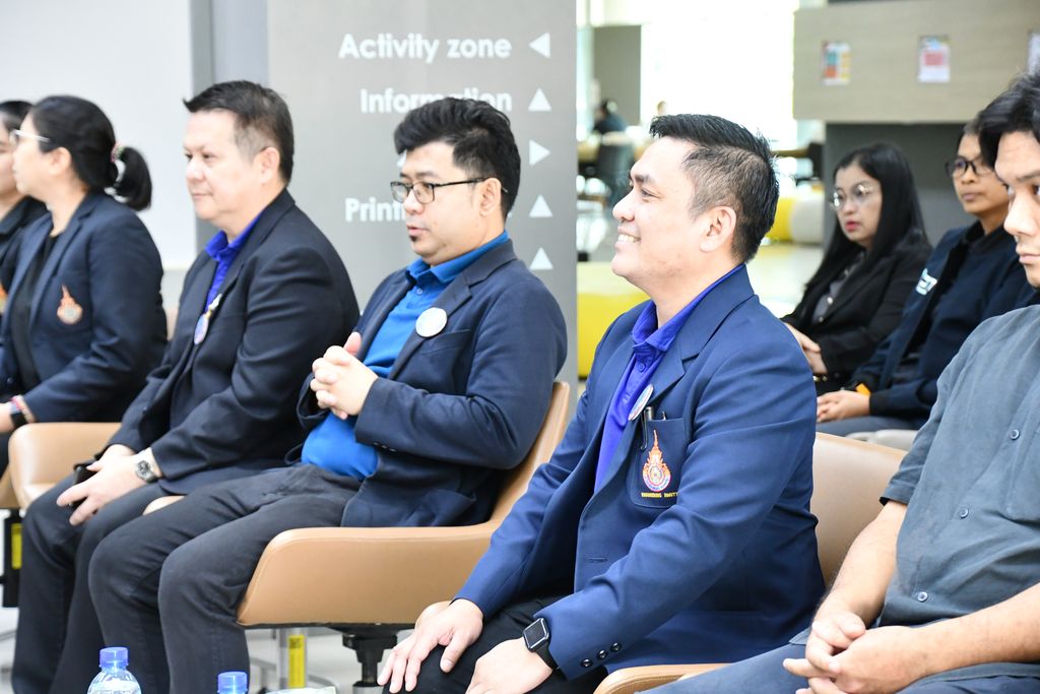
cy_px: 347
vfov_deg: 11.4
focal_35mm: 120
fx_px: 3467
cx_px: 520
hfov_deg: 17.1
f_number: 5.3
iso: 3200
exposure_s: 1/60
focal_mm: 80
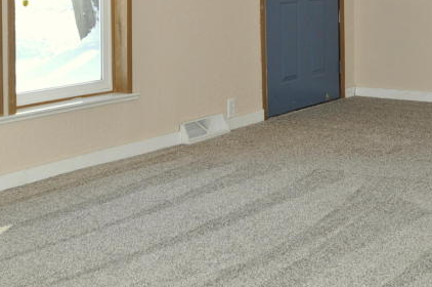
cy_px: -76
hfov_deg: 27.2
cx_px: 290
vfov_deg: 17.3
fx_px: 887
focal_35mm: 74
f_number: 5.6
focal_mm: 18
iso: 220
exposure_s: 1/125
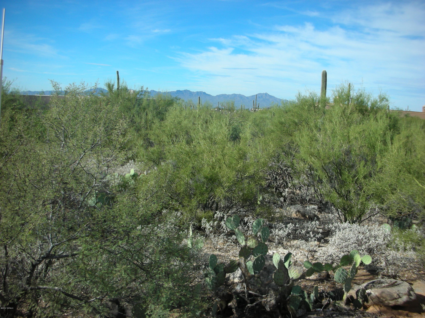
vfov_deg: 40.7
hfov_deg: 52.6
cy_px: 159
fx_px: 430
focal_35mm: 35
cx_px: 212
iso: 50
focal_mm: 5.8
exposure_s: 1/100
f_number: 8.5
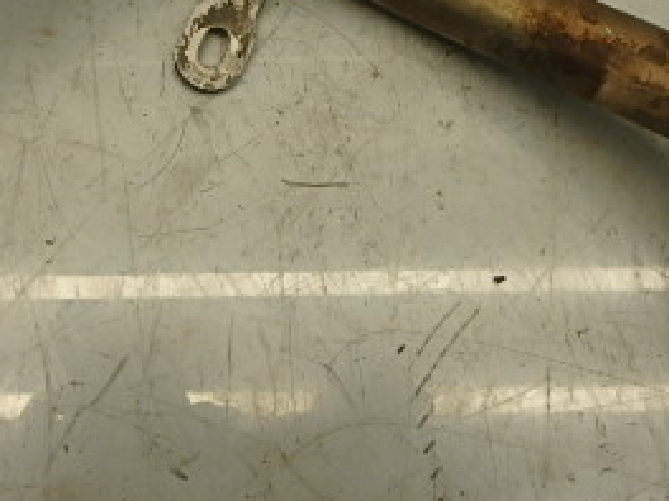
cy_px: 23
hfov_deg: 37.1
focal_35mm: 51
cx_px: 220
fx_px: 986
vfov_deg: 27.2
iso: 125
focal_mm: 3.7
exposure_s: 1/60
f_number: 3.5
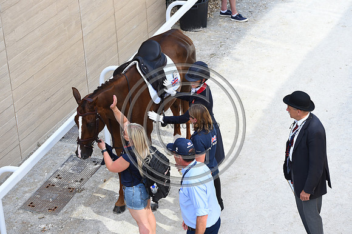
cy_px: 117
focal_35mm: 100
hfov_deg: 20.4
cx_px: 176
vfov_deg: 13.7
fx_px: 977
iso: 800
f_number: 5
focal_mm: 100
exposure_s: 1/1000
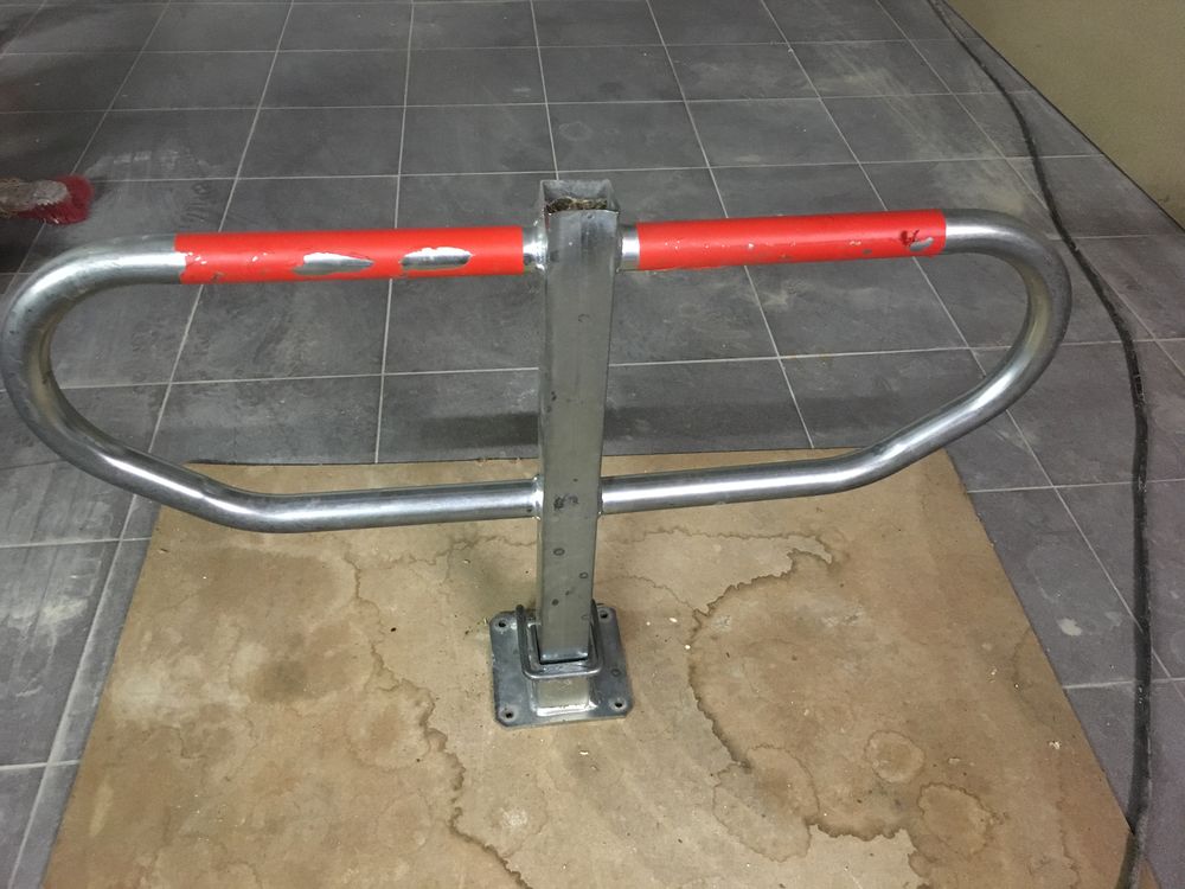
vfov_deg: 48.2
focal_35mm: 29
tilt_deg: -44.3
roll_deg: -0.5
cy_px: 444
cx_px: 592
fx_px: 993
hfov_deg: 61.7
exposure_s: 1/17
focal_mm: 4.15
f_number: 2.2
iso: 400
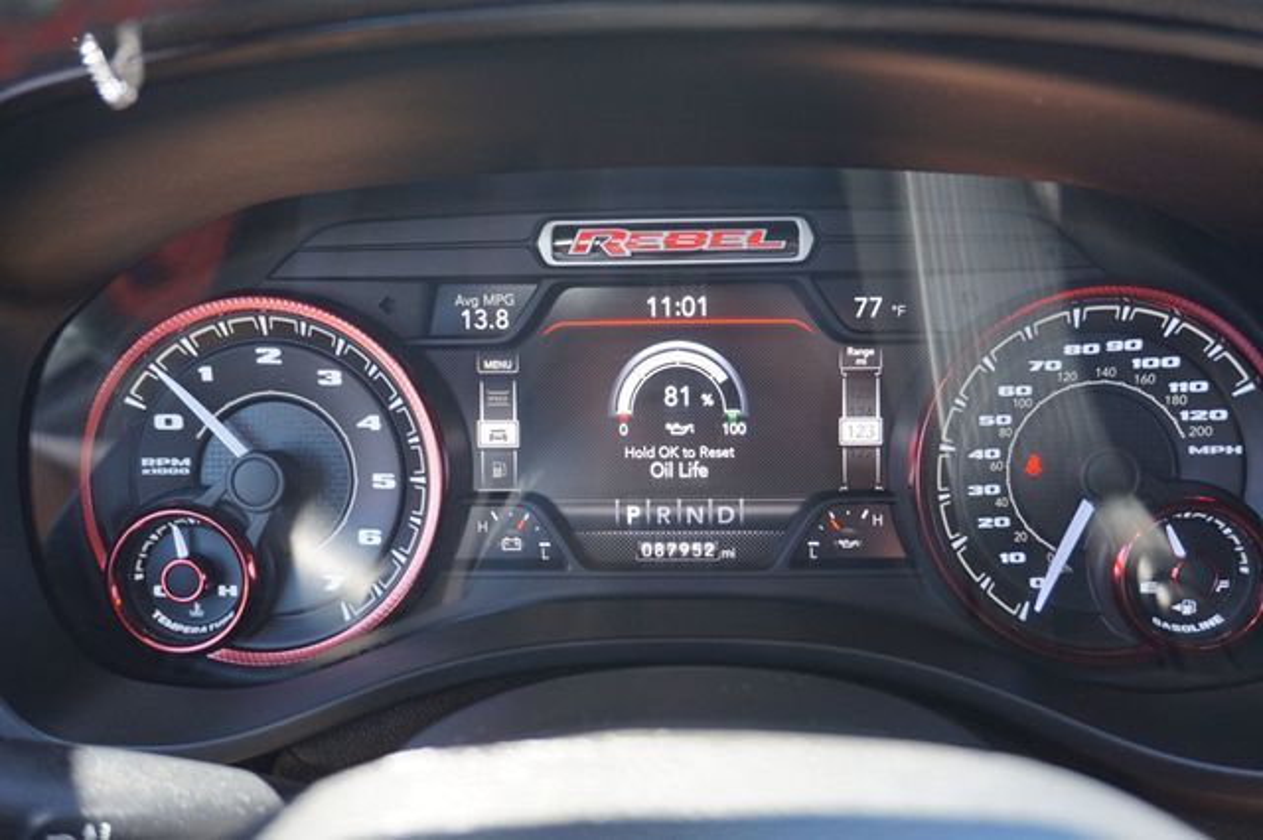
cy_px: 420
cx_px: 632
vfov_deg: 38.3
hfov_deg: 55.1
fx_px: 1210
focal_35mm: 34
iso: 500
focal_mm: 23
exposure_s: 1/60
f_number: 4.5
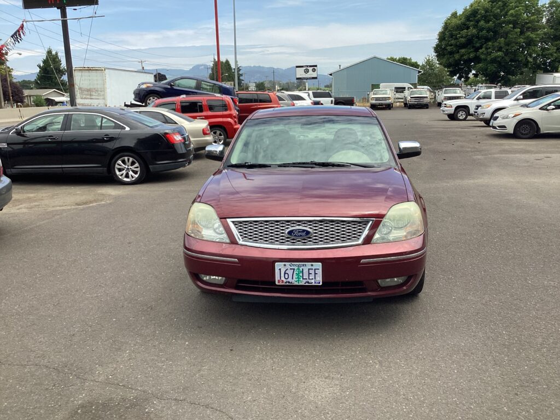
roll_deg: +1.7
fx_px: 502
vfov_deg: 45.4
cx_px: 280
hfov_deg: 58.4
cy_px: 210
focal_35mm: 31
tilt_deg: -13.7
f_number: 2.4
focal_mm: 3.3
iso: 25
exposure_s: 1/867
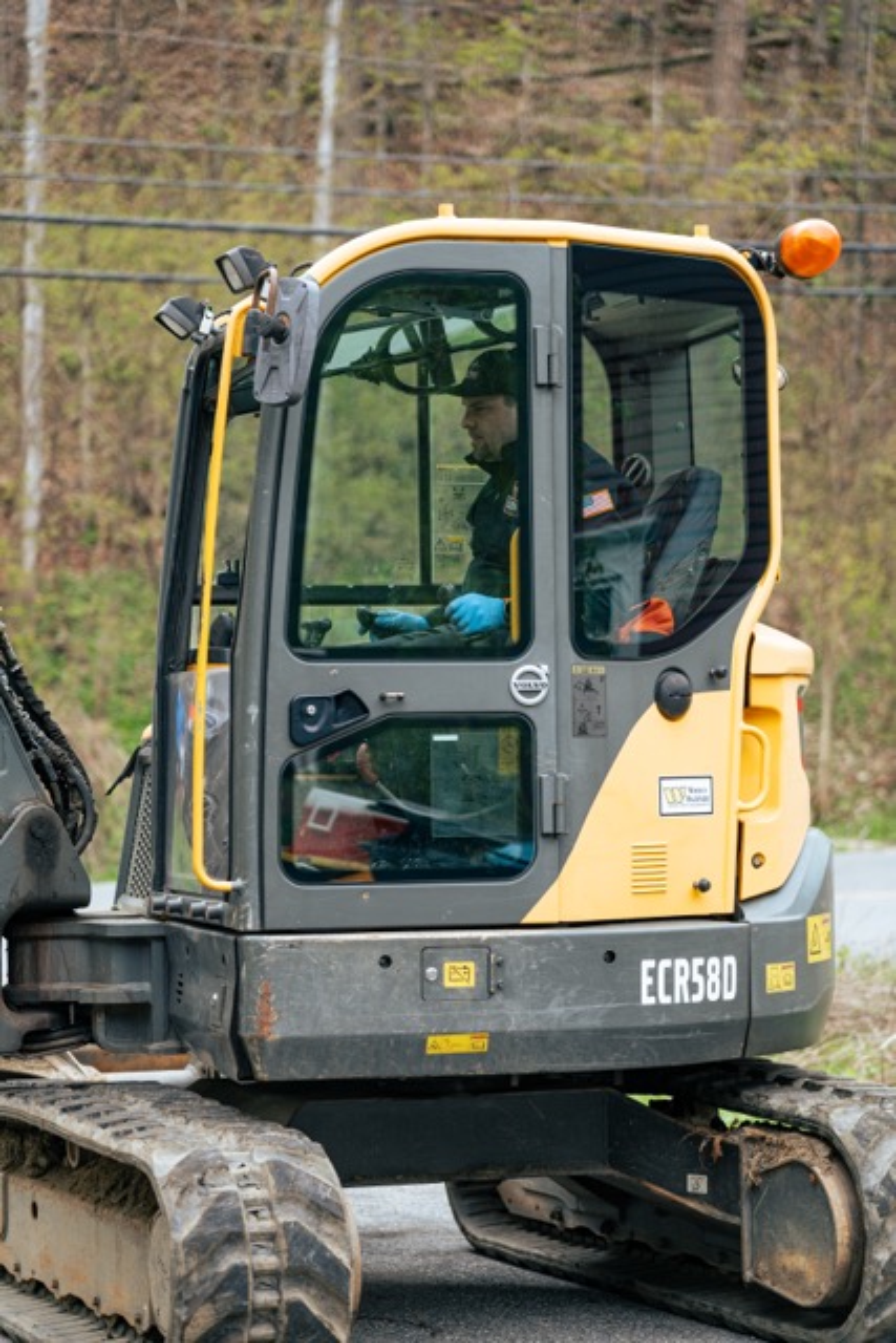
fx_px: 3638
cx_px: 448
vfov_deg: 20.9
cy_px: 672
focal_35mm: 98
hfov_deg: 14.0
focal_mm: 97.5
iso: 200
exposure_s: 1/400
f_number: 2.8
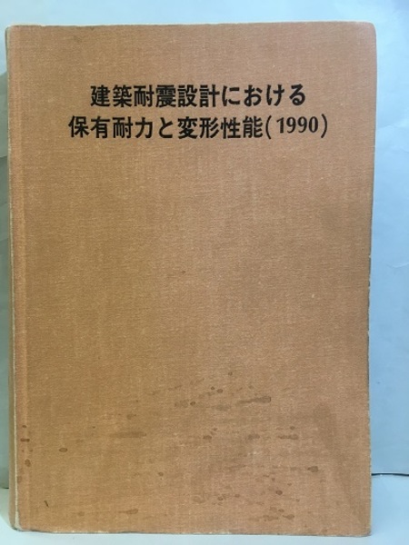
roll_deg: +0.6
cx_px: 204
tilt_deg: -3.7
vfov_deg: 61.7
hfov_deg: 48.2
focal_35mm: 29
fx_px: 457
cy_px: 272
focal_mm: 4.15
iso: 125
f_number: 2.2
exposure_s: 1/33
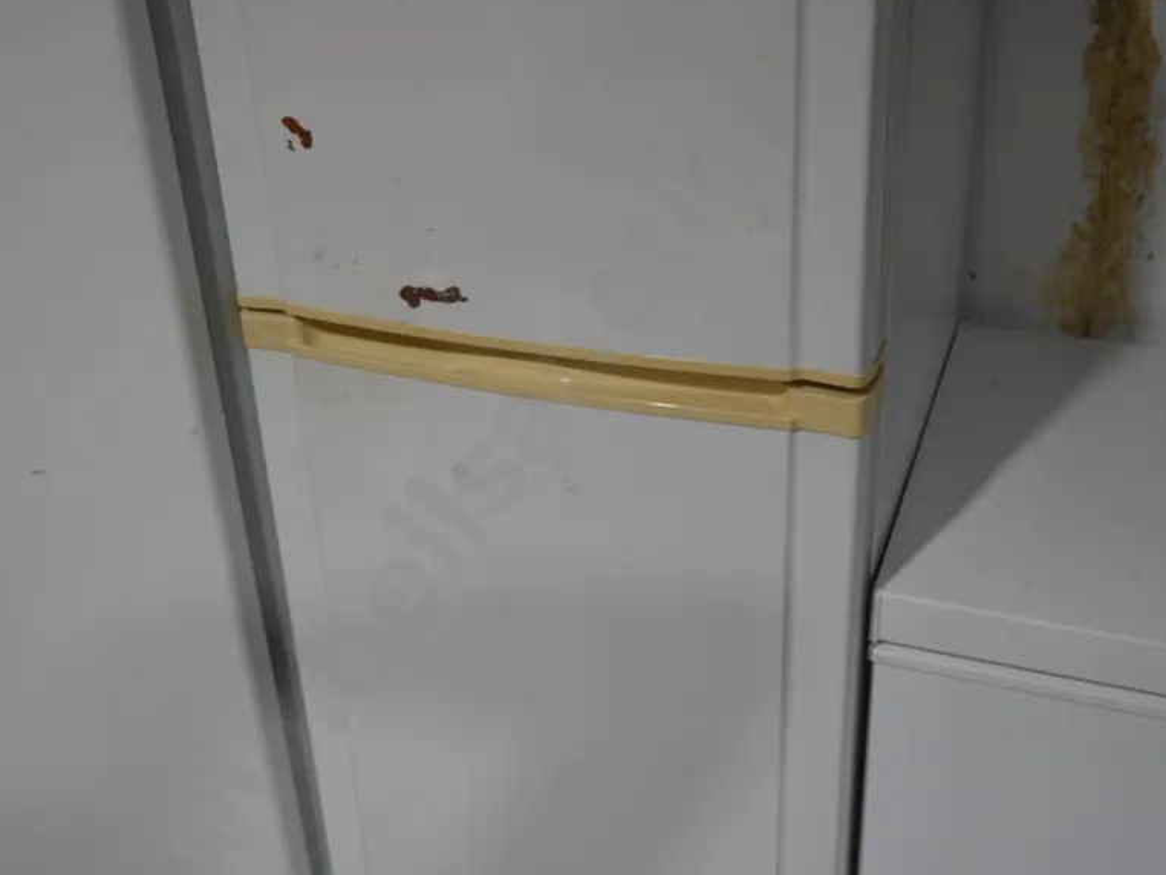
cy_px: 349
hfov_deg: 43.8
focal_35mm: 43
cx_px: 585
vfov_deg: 33.5
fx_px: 1449
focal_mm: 16
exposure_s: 1/100
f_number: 3.6
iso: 200
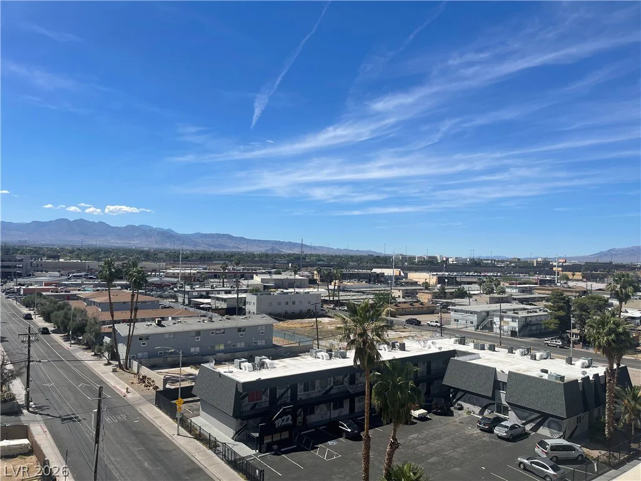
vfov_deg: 54.9
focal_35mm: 25
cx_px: 320
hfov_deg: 69.4
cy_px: 240
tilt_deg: +1.3
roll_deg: -2.3
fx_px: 463
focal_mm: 5.1
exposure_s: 1/5917
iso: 32
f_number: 1.6
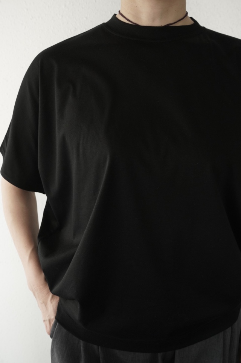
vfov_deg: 57.3
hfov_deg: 39.9
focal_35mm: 33
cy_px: 182
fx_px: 332
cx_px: 120
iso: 4000
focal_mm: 33
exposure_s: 1/40
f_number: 9
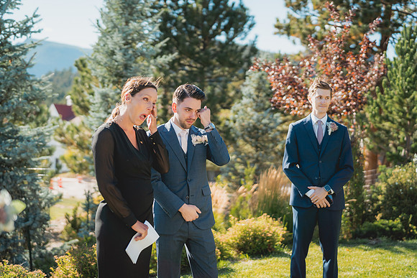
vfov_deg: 26.4
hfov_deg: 38.7
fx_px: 594
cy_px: 139
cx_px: 208
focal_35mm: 51
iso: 200
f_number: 1.8
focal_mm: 50
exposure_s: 1/4000
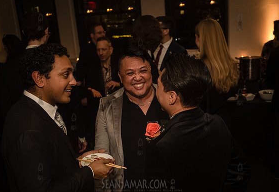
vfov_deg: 32.5
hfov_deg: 45.8
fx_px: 329
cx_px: 164
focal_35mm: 42
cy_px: 109
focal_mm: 35
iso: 8000
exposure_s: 1/400
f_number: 5
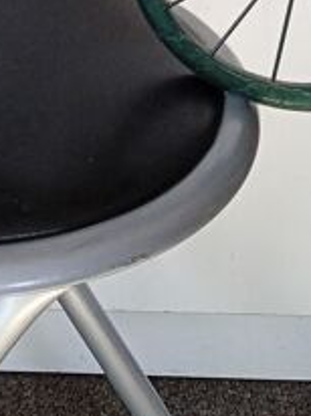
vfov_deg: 21.1
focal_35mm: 87
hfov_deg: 16.6
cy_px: -71
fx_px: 1044
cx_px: 2
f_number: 2.2
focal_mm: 3.43
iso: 222
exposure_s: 1/25
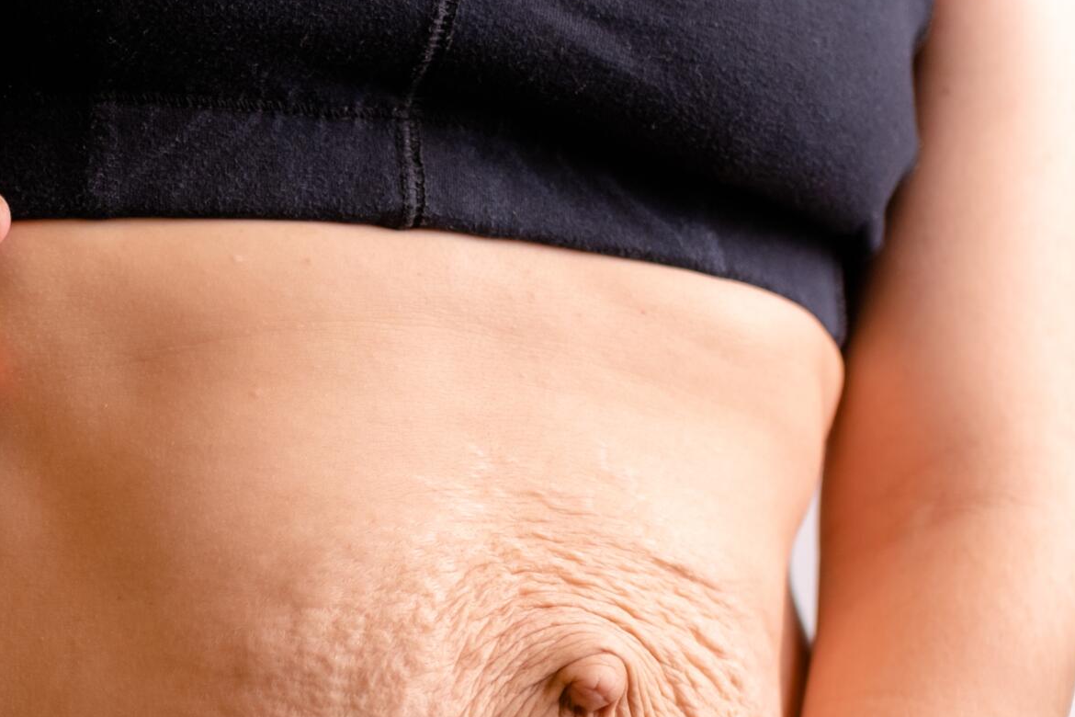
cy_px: 716
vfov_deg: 11.7
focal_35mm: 116
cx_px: 28
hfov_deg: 17.3
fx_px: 3464
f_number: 2
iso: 320
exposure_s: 1/240
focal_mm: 35
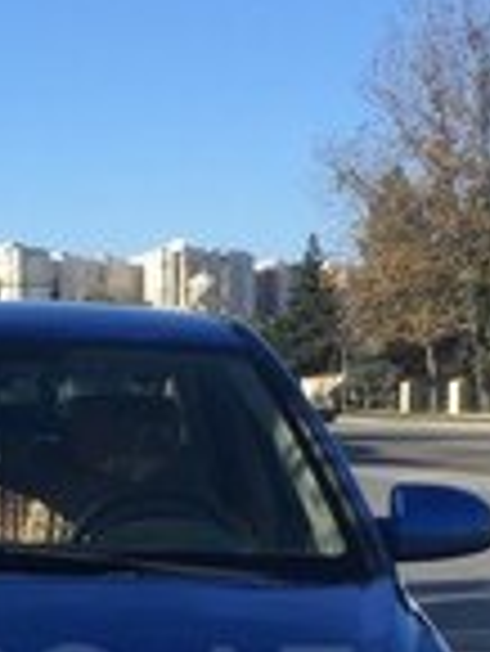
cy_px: 697
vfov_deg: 19.1
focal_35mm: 99
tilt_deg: -8.4
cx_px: 9
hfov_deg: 14.7
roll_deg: +2.0
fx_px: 1866
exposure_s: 1/950
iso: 25
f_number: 2.2
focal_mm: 4.15
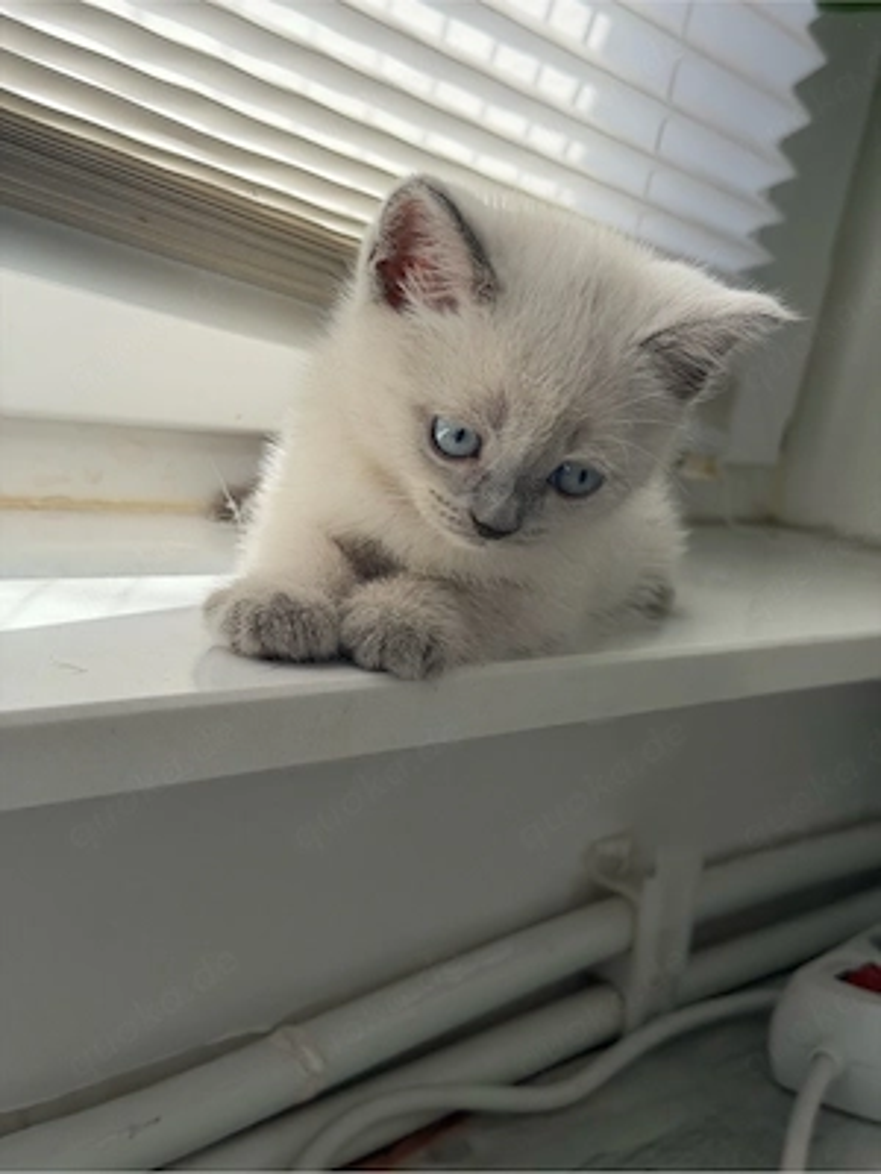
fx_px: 1629
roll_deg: -9.4
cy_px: 587
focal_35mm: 48
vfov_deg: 39.7
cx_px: 440
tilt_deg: -6.6
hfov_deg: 30.3
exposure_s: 1/181
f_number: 1.78
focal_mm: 6.76
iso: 50
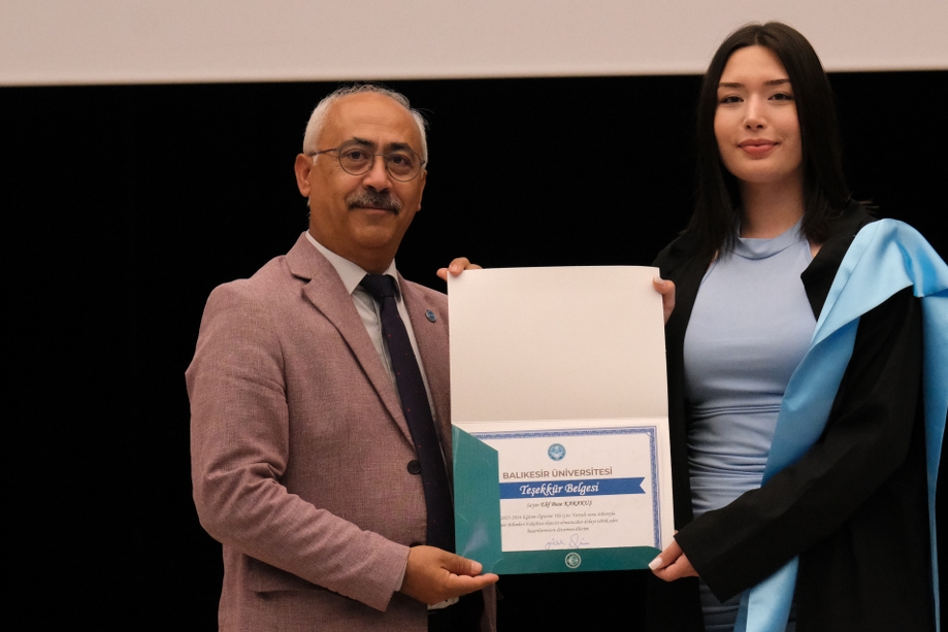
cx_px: 589
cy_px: 290
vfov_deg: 11.1
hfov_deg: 16.5
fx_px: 3266
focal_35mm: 124
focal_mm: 63
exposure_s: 1/250
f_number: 5.6
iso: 10000
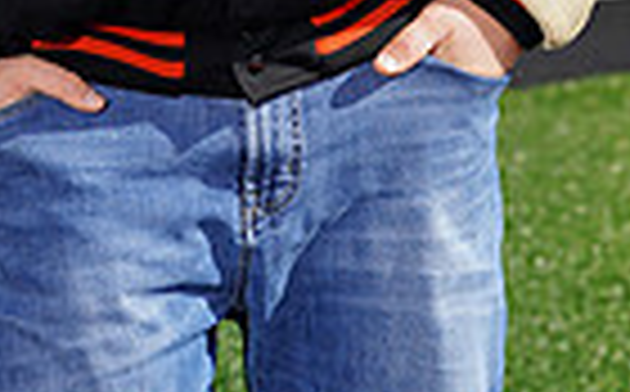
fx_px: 8108
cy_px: -545
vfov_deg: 2.7
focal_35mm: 473
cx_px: 122
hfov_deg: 4.4
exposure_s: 1/200
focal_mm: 144
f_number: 8
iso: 100
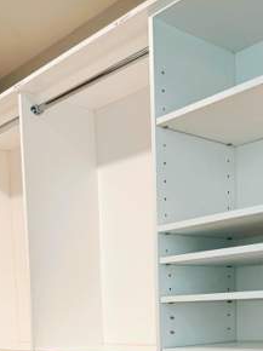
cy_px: 366
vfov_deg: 32.7
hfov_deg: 27.4
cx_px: 108
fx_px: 538
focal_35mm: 53
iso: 125
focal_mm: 6.76
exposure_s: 1/60
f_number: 1.78
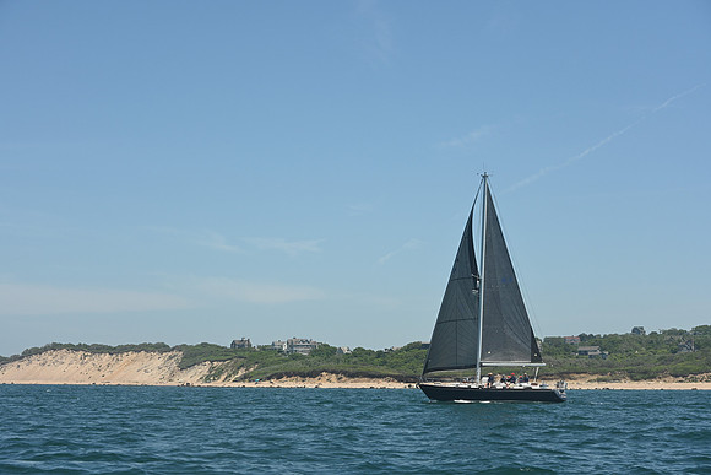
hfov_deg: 28.8
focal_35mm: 70
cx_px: 356
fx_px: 1383
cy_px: 238
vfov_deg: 19.5
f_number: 8
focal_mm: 70
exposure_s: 1/1000
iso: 320
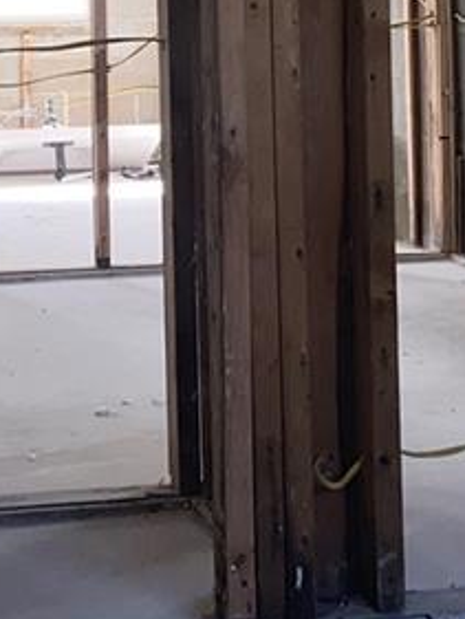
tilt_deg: -0.2
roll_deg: +1.7
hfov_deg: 13.3
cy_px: 42
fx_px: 1987
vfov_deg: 17.4
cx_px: 181
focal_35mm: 111
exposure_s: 1/125
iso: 32
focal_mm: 4.25
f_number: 1.8
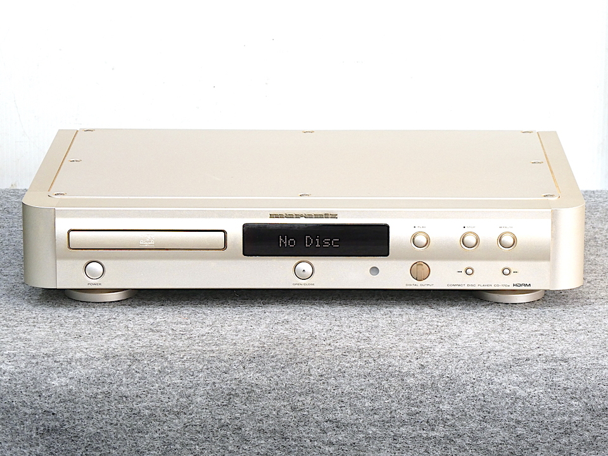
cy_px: 228
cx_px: 304
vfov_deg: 10.4
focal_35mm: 143
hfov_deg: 13.8
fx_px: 2512
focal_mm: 25.6
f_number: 5.4
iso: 200
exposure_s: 1/8
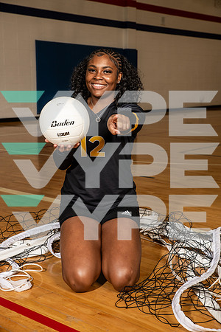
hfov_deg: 24.2
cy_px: 166
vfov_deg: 35.6
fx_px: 516
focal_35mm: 56
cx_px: 110
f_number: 7.1
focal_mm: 56
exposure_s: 1/250
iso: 320
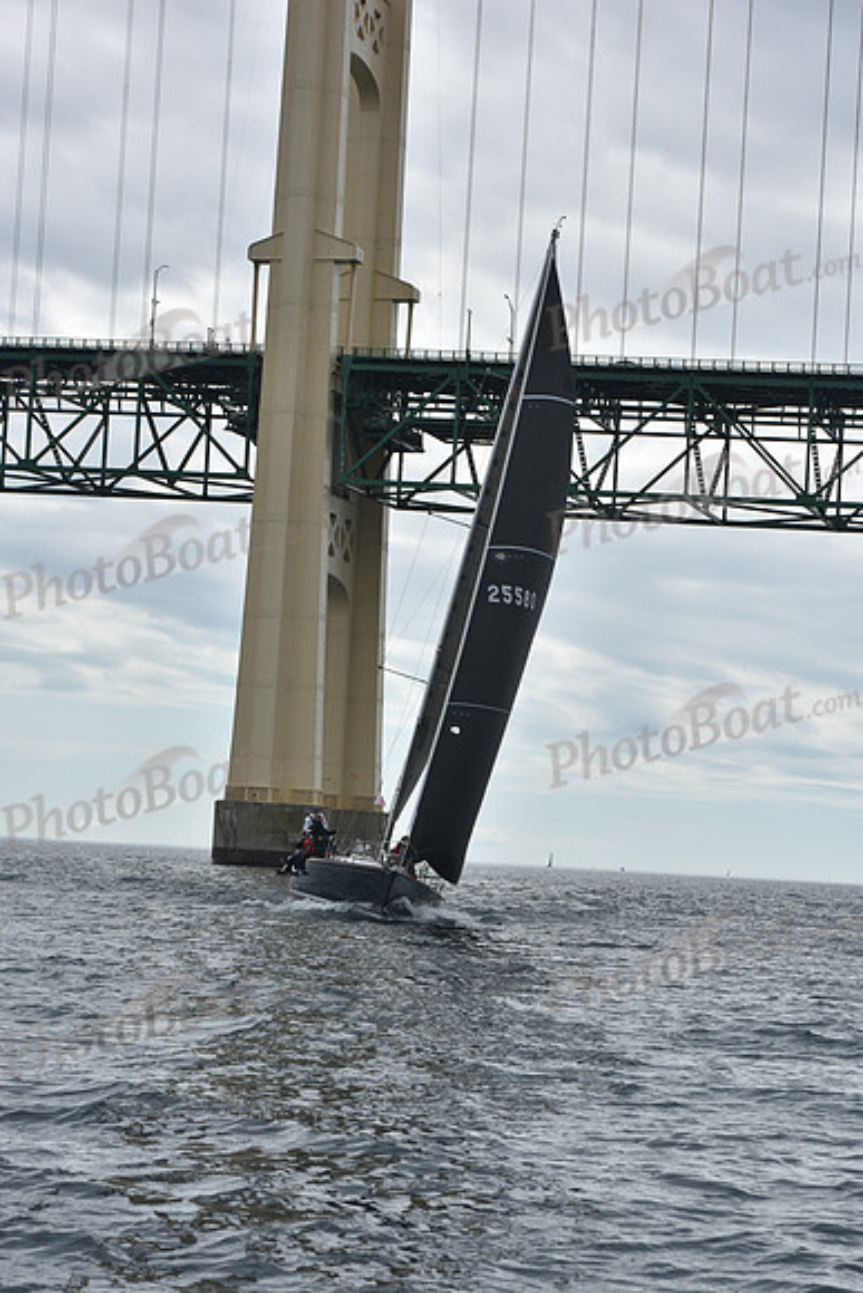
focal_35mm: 86
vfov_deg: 23.6
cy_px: 646
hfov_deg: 15.9
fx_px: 3090
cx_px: 432
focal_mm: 86
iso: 250
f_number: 9
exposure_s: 1/800
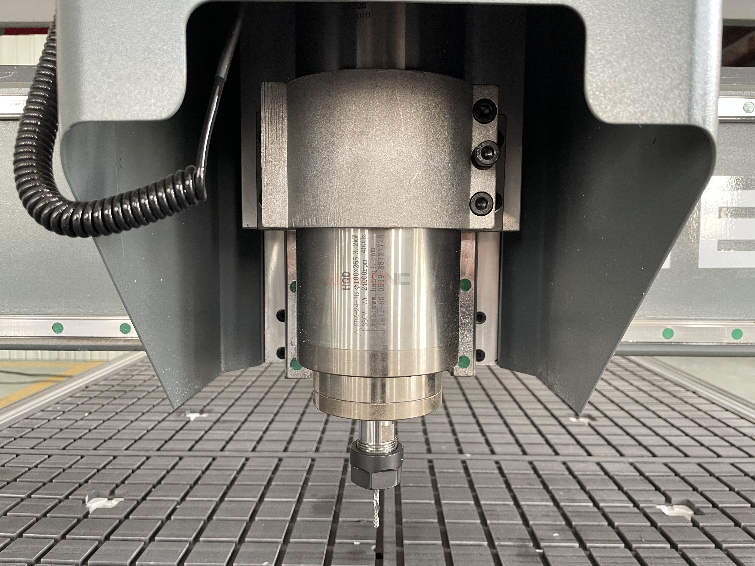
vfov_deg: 53.1
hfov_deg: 67.3
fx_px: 567
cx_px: 378
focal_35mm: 26
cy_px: 283
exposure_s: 1/60
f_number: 1.6
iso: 200
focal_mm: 4.2
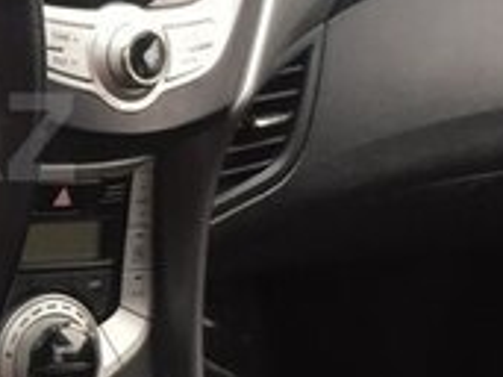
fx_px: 1626
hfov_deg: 16.2
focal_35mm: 112
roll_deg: -15.5
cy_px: 137
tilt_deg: -27.4
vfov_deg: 13.2
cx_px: -226
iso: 40
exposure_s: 1/33
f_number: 2.2
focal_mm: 4.15
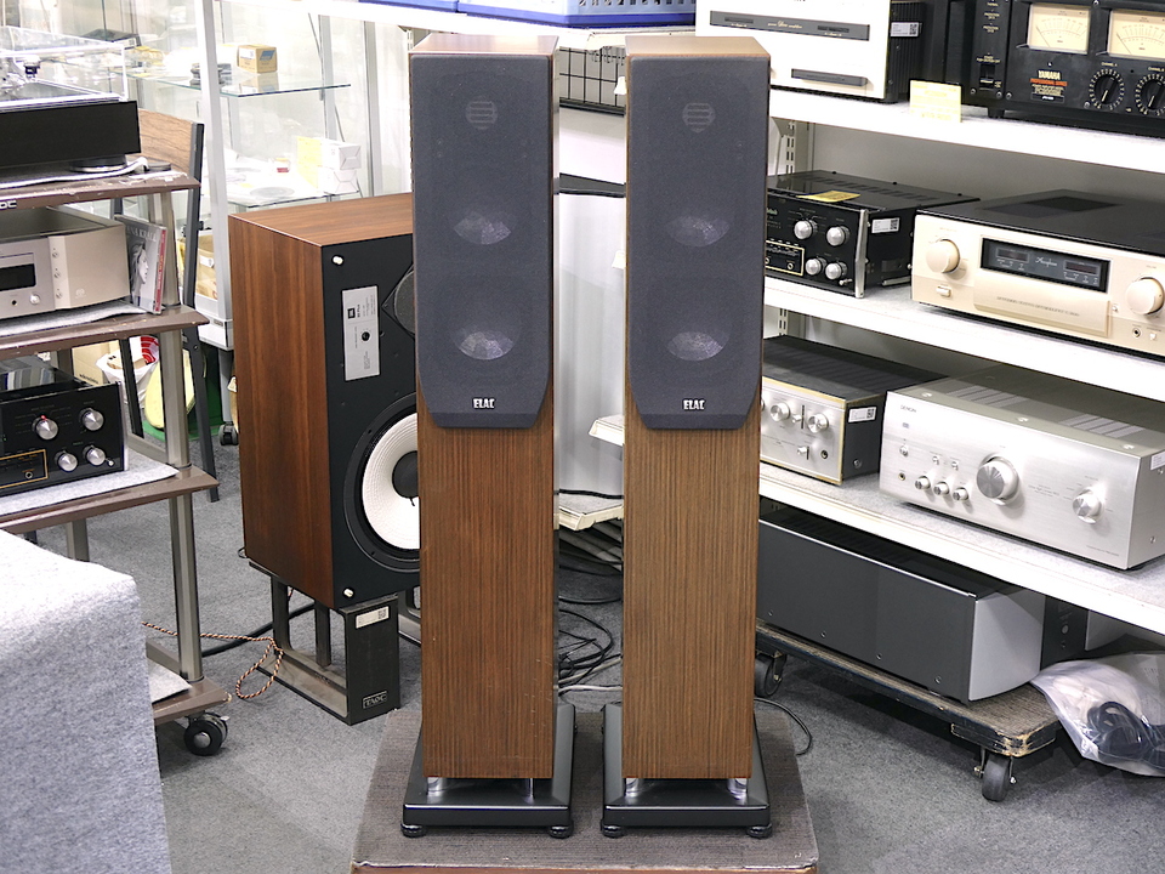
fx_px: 1817
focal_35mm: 54
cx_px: 582
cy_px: 437
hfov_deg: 35.5
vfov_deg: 27.0
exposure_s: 1/1.6
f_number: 4.1
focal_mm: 9.6
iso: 100
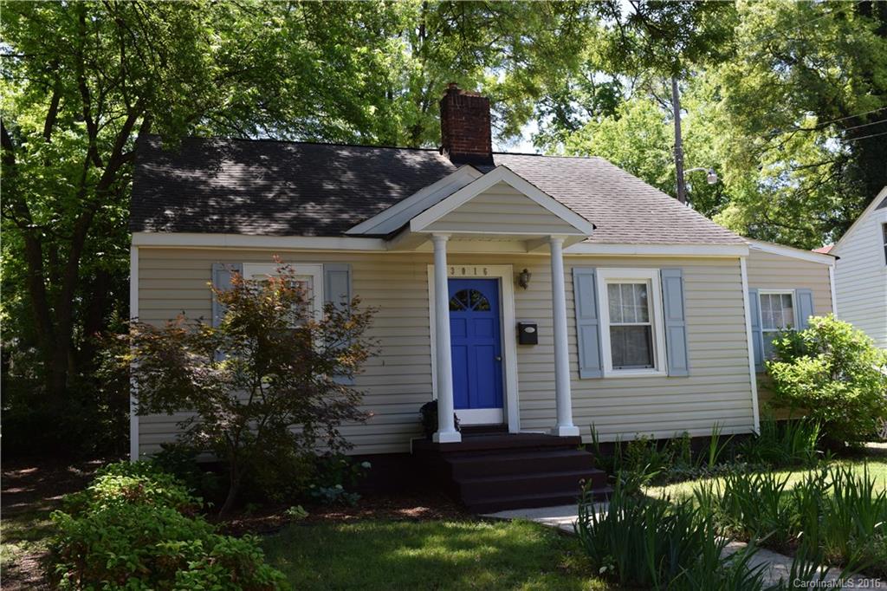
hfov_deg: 53.1
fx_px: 887
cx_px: 444
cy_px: 296
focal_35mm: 36
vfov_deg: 36.8
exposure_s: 1/250
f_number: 8
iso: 400
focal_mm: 24
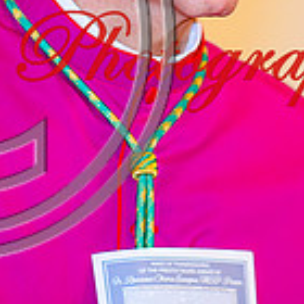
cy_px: -114
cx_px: 201
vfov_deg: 3.4
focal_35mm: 518
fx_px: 5147
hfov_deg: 3.4
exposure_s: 1/125
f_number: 1.4
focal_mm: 105
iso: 220
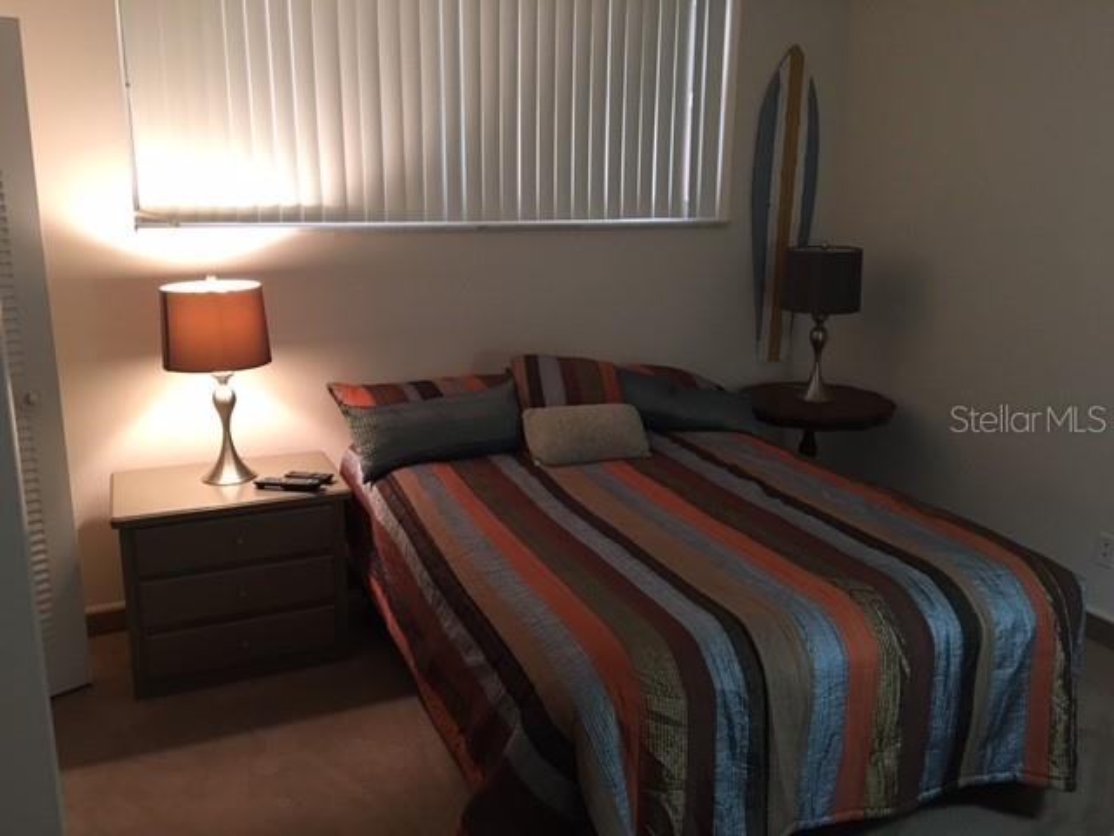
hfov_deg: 61.7
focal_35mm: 29
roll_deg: -0.8
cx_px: 557
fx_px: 933
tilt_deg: -12.3
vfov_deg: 48.2
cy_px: 418
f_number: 2.2
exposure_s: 1/10
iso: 100
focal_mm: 4.15
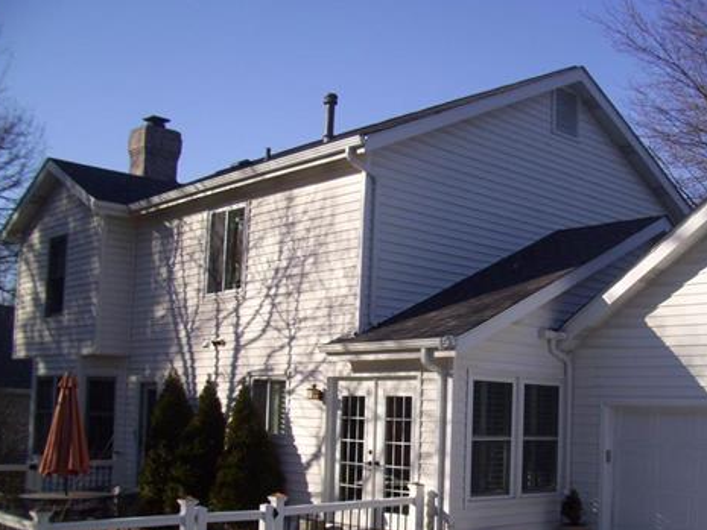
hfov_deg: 42.4
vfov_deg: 32.7
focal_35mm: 44
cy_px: 328
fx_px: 899
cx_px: 467
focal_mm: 5.7
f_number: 5.6
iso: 80
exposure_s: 1/320
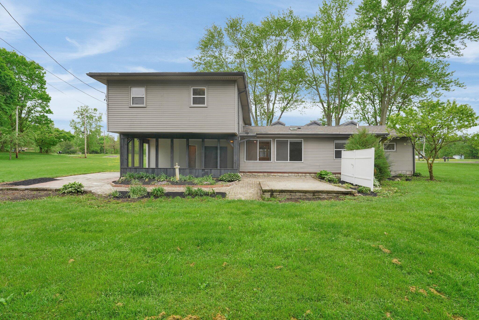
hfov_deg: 93.6
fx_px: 225
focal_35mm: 17
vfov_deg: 70.7
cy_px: 160
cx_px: 240
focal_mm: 16.9
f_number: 6.3
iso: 640
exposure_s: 1/160
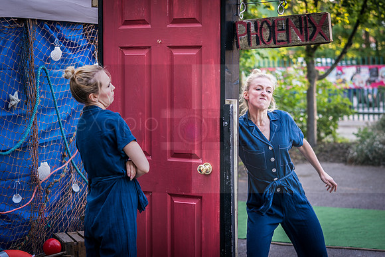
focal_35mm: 85
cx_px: 200
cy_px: 154
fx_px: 912
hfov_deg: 23.8
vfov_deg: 16.0
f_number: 2.8
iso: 160
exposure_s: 1/80
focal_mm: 70
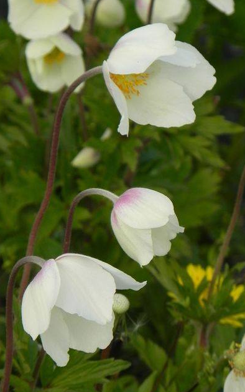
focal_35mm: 572
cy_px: 159
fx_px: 6108
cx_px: 114
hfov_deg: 2.3
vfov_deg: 3.7
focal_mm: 75.7
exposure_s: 1/500
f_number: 5
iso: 160
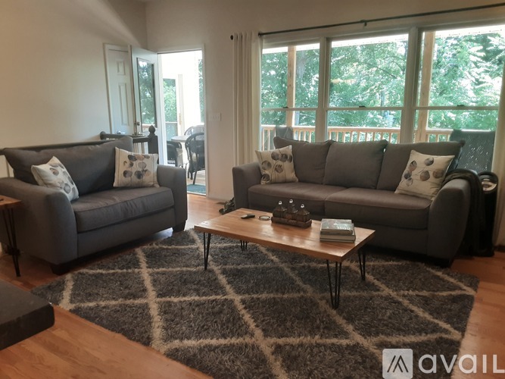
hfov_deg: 63.5
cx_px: 252
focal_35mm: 28
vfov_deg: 49.7
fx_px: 408
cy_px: 190
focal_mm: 2.9
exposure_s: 1/40
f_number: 1.9
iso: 125
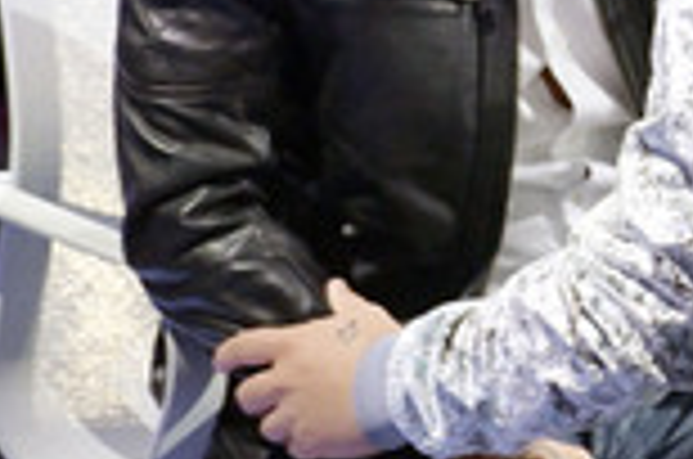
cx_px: 794
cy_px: -45
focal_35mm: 1203
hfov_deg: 1.7
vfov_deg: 1.1
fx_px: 23110
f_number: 5.6
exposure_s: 1/320
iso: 10000
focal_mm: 410
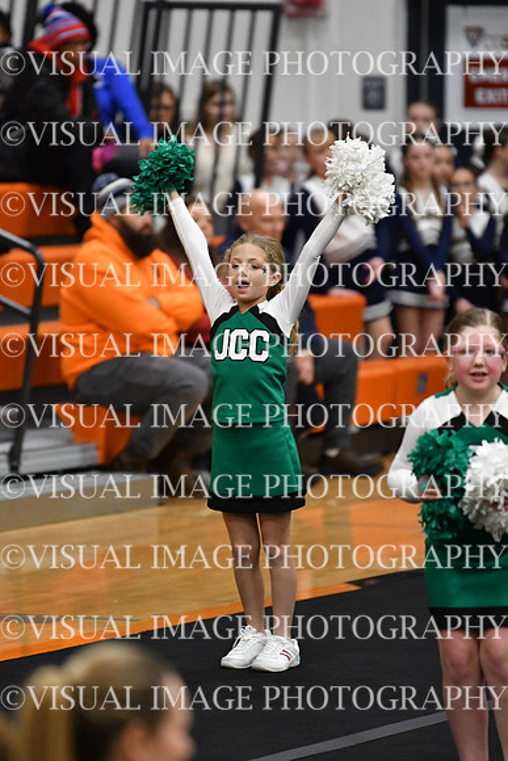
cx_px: 254
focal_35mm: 300
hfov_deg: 4.6
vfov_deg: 6.9
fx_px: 6346
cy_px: 380
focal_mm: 200
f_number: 2.8
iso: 4000
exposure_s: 1/800
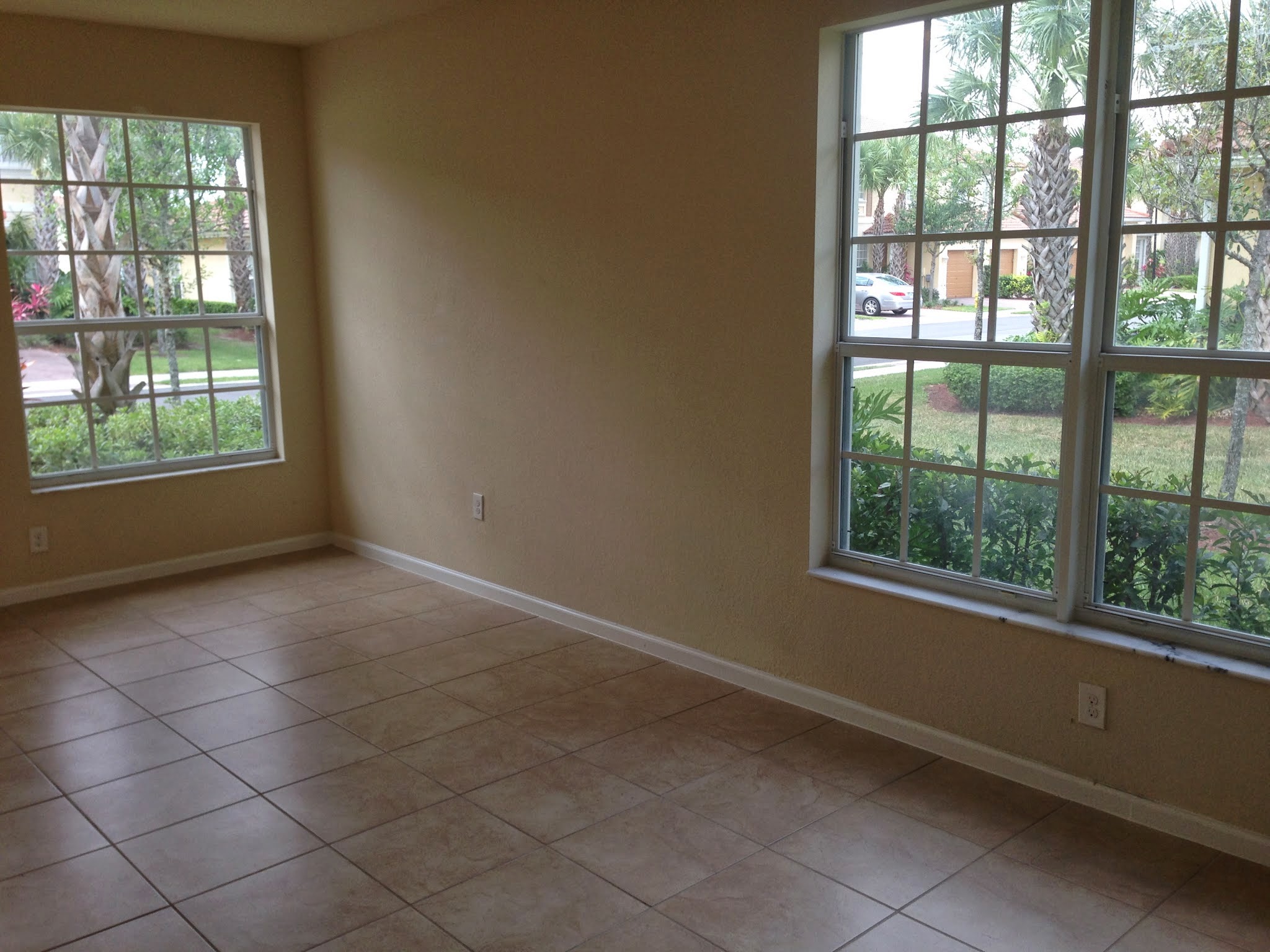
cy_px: 476
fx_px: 1211
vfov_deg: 42.9
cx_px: 635
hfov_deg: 55.4
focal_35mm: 33
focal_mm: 4.12
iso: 50
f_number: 2.4
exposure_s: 1/163
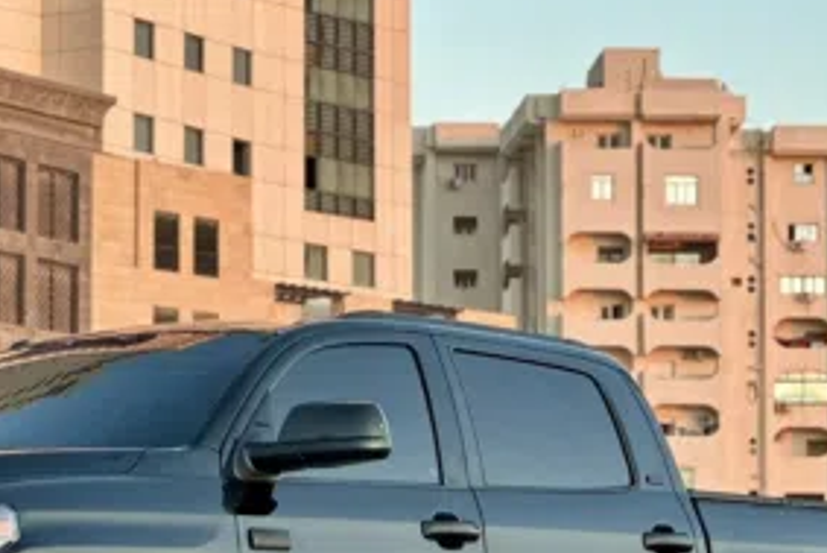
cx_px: 278
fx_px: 4160
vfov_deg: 7.6
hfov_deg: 11.3
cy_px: 538
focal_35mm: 181
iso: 160
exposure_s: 1/121
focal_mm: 9
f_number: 2.8
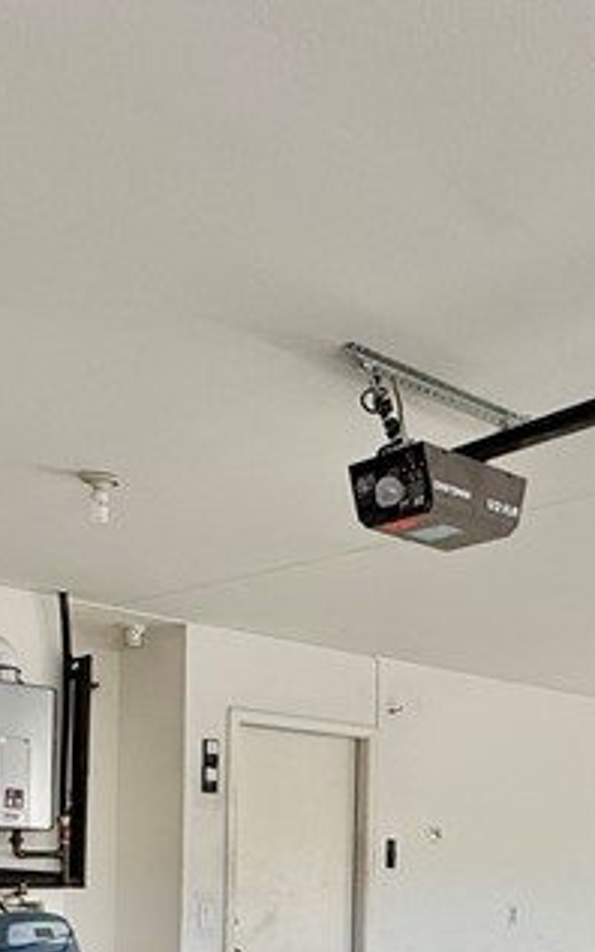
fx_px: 1246
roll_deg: -1.2
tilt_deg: -0.2
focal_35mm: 48
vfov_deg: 38.4
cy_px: 889
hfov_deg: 25.8
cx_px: 562
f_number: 2.2
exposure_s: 1/99
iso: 100
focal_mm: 2.22
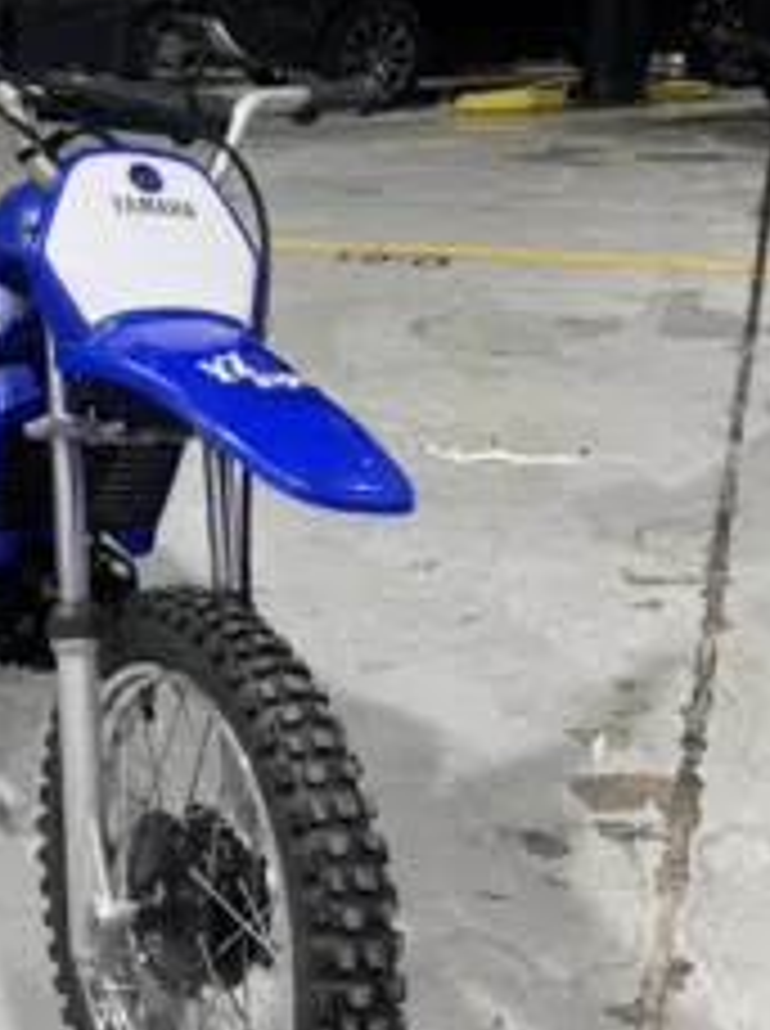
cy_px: 423
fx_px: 1249
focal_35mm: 42
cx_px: 158
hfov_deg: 33.3
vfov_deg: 44.7
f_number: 1.78
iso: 160
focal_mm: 6.76
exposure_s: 1/50
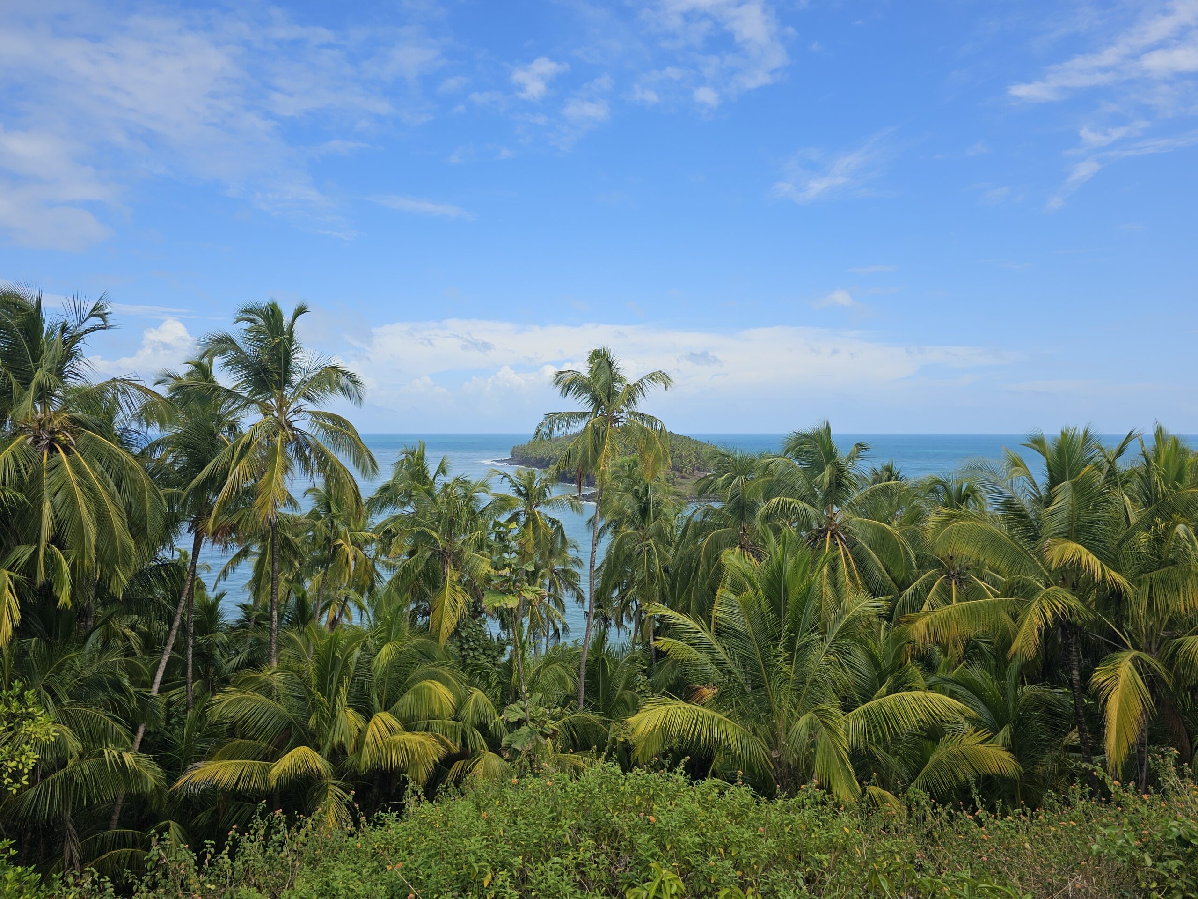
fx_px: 796
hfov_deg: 73.9
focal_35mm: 23
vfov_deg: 58.9
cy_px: 450
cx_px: 599
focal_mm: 6.3
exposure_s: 1/934
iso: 10
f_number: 1.7
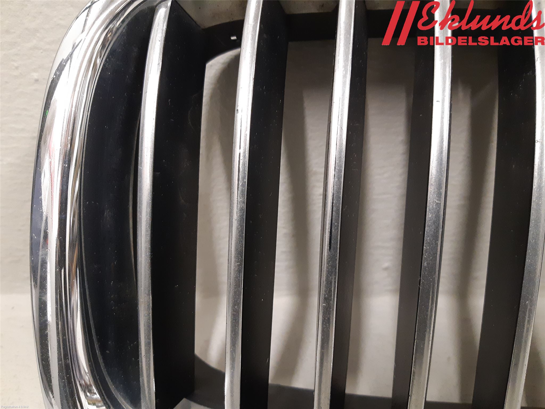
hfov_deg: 67.3
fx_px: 409
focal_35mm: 26
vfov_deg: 53.1
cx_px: 272
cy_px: 204
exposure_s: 1/33
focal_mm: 3.93
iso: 250
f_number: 1.7
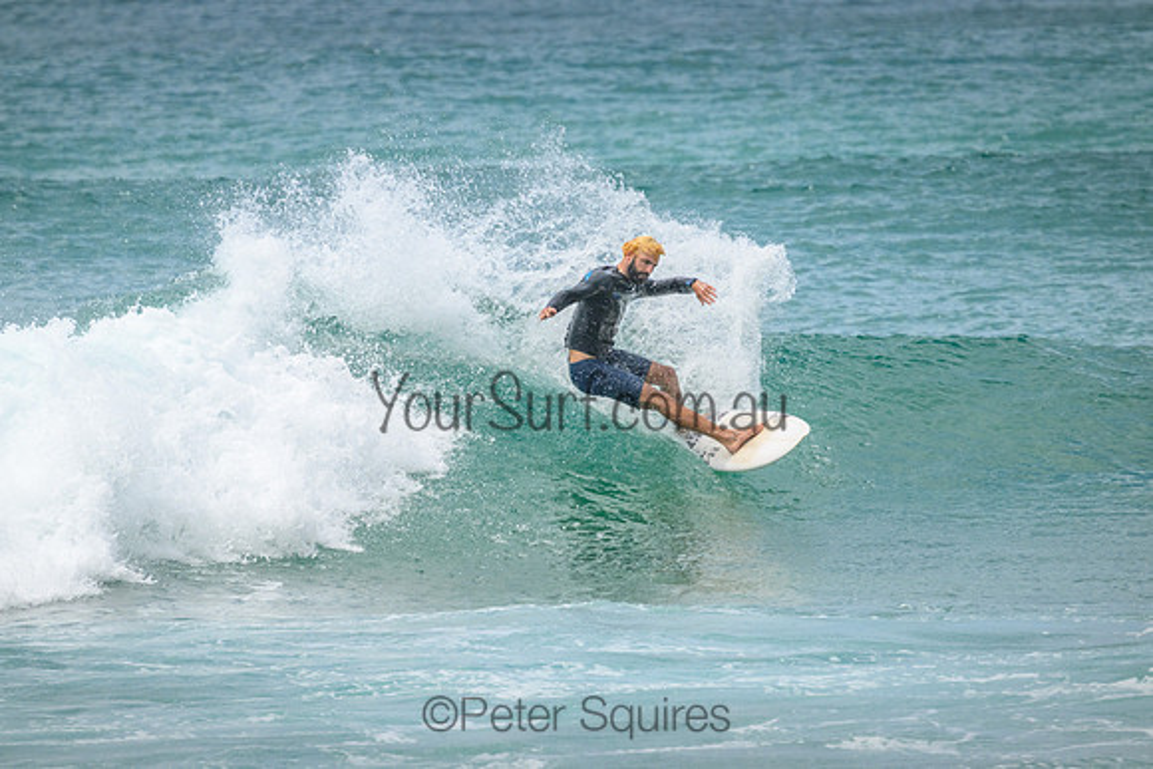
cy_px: 384
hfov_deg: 2.6
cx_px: 576
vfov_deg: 1.7
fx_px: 25627
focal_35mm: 800
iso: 1250
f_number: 11
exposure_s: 1/3200
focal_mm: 800
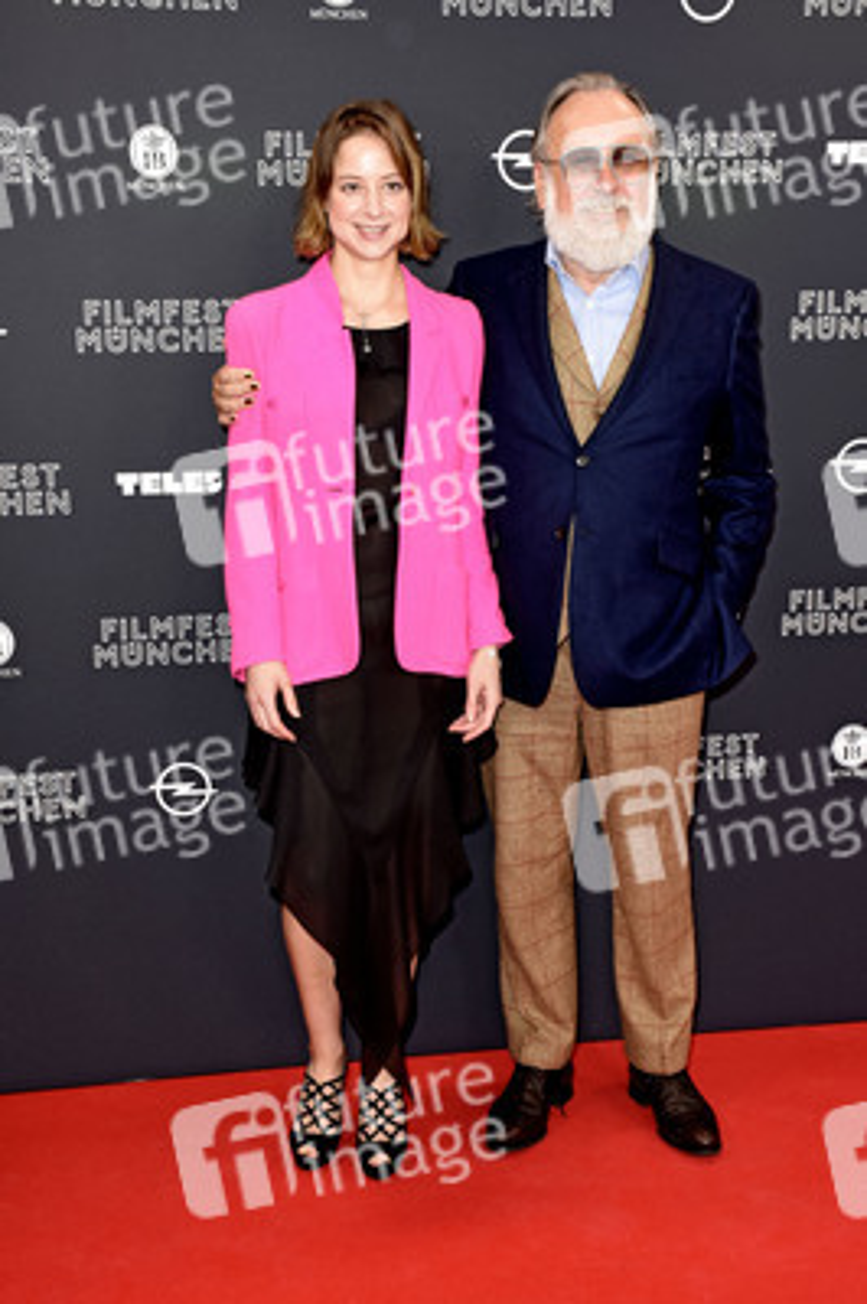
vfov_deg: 41.1
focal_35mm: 48
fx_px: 1737
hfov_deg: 28.0
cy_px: 652
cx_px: 434
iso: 640
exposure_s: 1/125
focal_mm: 32
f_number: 6.3
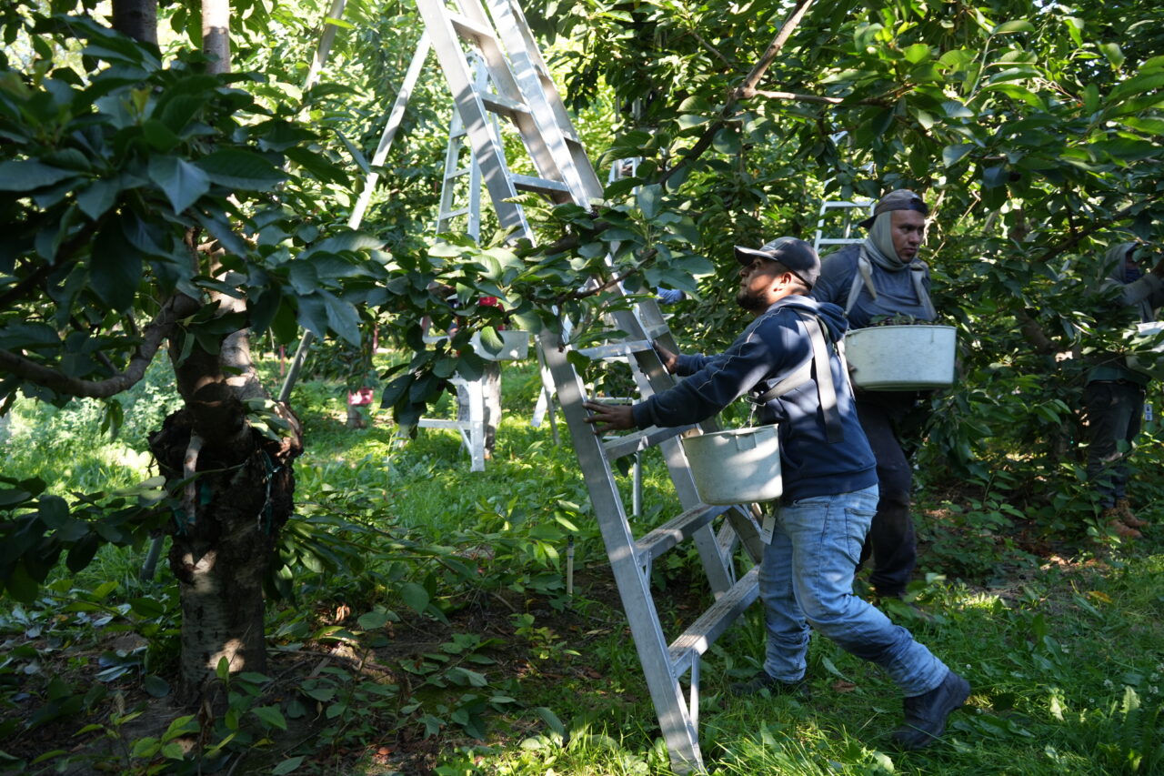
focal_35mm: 28
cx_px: 582
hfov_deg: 65.5
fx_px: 905
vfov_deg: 46.4
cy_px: 388
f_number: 4
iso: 250
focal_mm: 28
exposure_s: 1/160
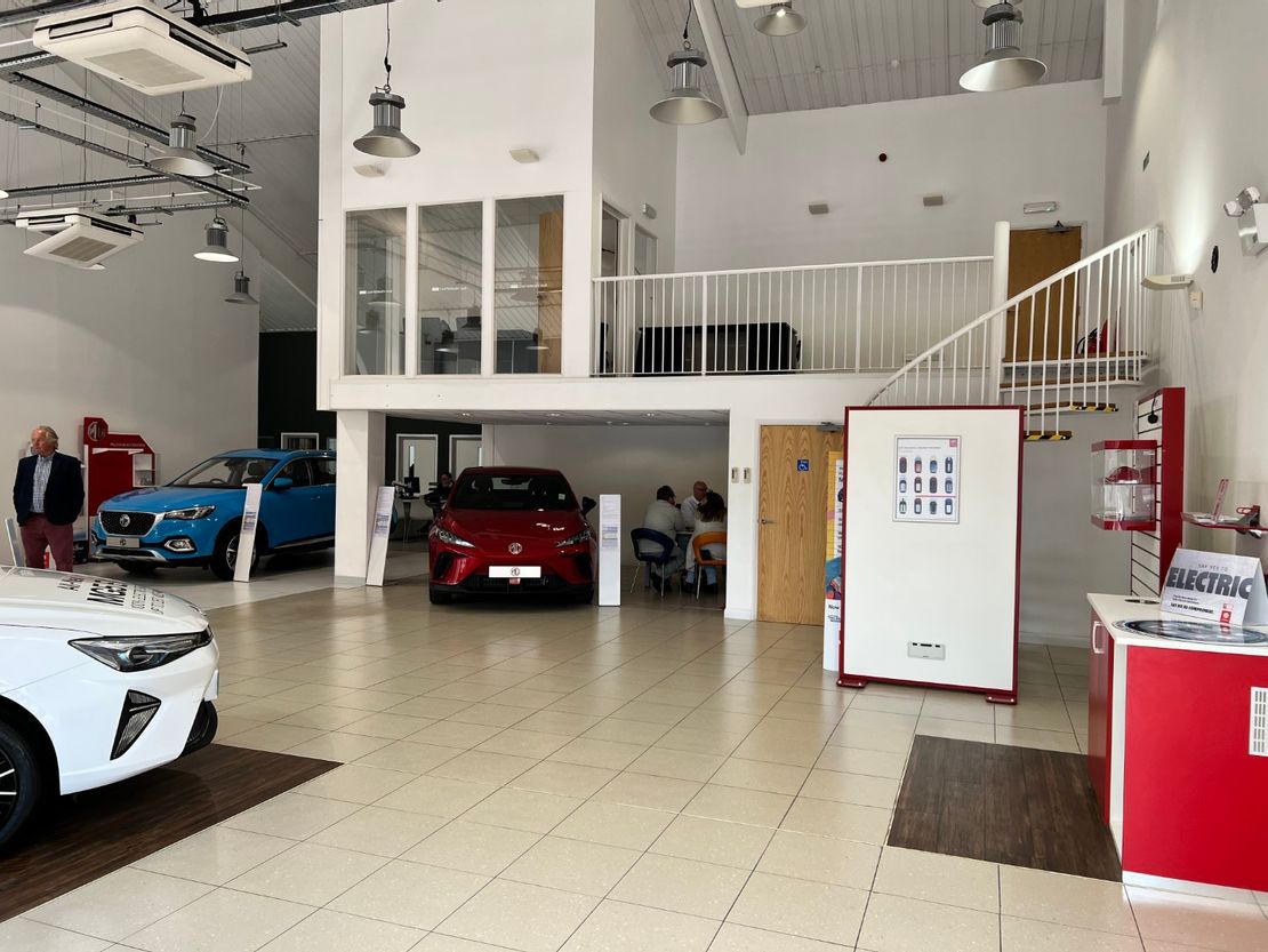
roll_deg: -0.8
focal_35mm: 26
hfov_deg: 67.3
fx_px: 953
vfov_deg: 53.1
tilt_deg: +1.9
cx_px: 634
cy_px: 476
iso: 40
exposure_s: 1/198
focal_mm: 5.7
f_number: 1.5
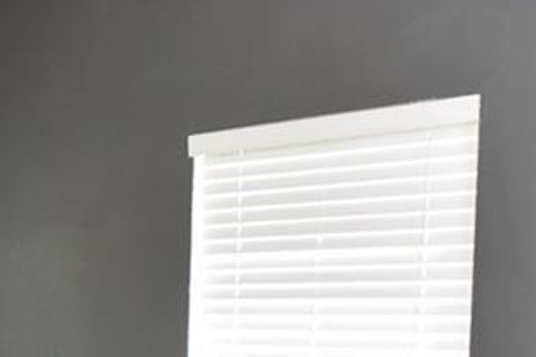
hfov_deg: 22.4
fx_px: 1161
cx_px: -214
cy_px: 437
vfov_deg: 16.7
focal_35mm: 78
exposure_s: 1/60
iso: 220
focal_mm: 10
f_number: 4
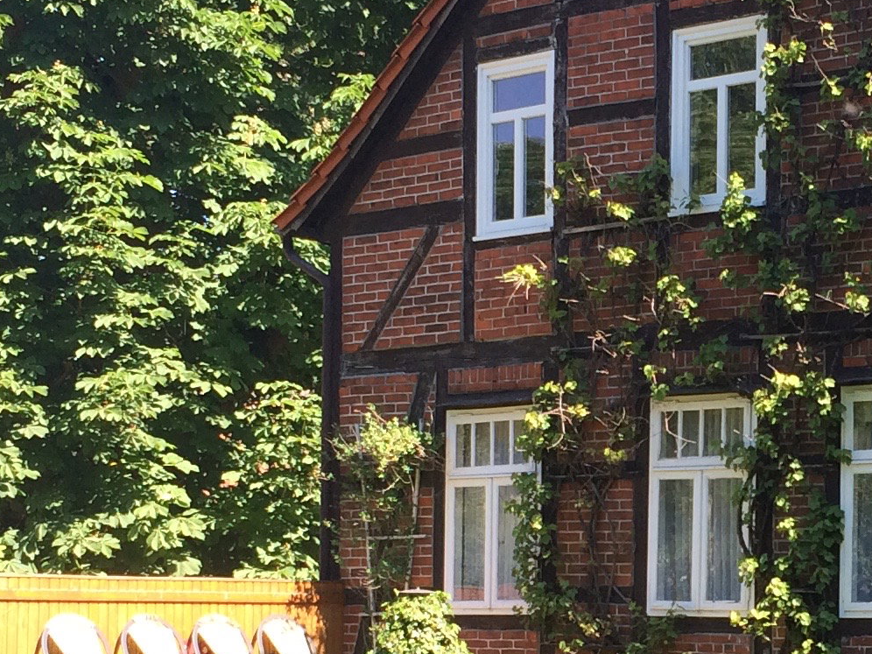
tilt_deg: +0.4
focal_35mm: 95
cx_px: 778
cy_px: 519
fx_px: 2393
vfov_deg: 15.5
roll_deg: +1.0
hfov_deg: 20.3
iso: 32
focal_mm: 4.15
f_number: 2.2
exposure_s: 1/410
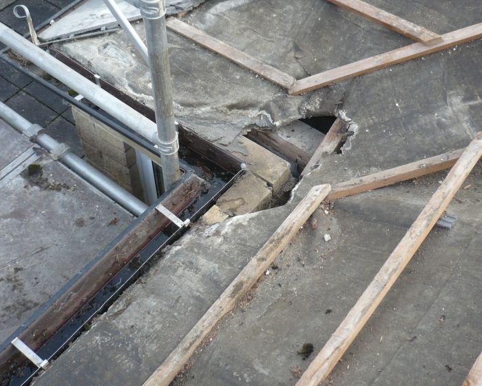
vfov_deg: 30.2
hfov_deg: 37.2
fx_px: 713
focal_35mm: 50
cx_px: 292
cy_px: 155
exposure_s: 1/125
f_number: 2.8
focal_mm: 5.8
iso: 100
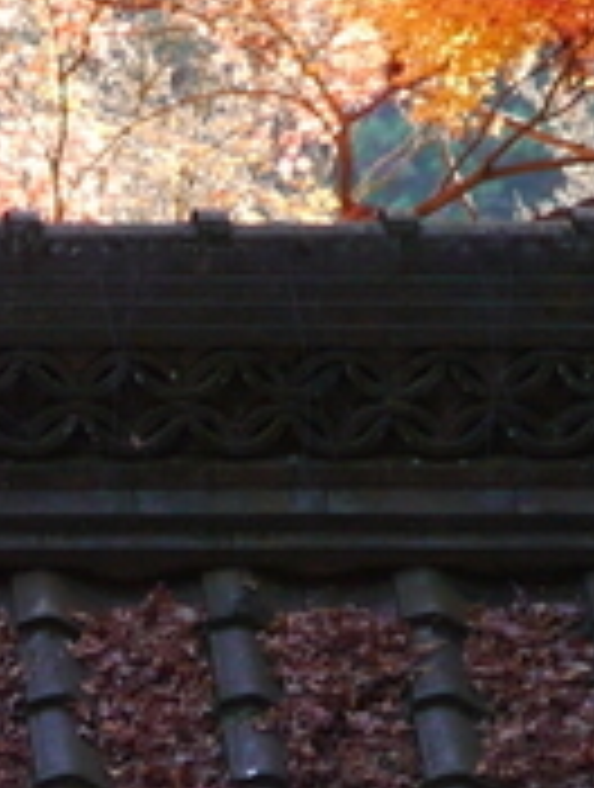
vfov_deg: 2.7
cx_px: -666
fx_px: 16527
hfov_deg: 2.1
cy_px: 977
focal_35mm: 725
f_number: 4.3
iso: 250
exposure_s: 1/100
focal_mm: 53
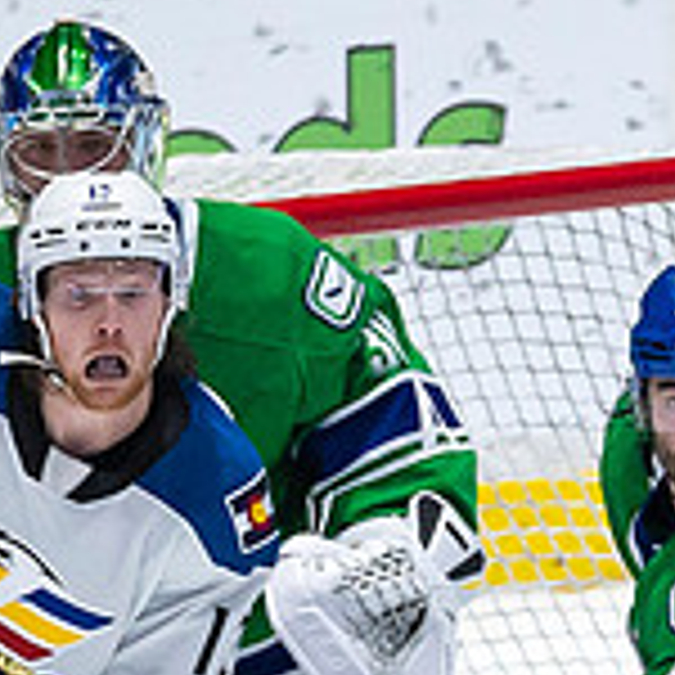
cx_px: 691
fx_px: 32210
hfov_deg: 1.2
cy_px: 691
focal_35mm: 1460
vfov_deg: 1.2
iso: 1250
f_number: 2.8
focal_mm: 200
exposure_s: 1/1250
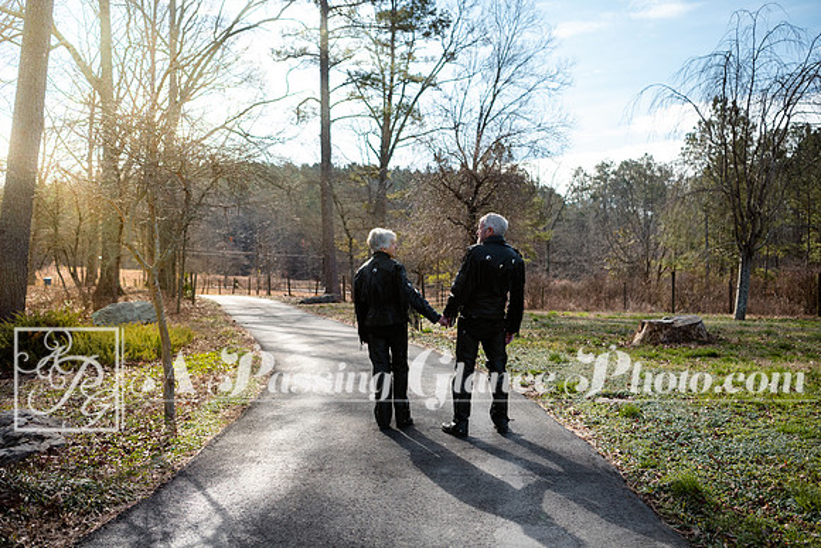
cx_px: 410
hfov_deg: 55.8
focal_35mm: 34
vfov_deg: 38.9
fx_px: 776
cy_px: 274
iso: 450
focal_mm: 34
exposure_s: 1/2500
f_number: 3.2
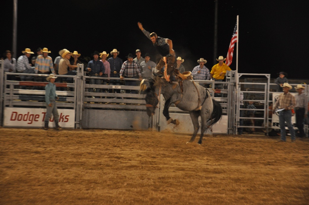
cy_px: 102
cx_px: 154
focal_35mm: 158
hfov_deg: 13.1
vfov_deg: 8.7
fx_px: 1350
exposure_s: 1/60
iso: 800
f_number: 5.6
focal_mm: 105
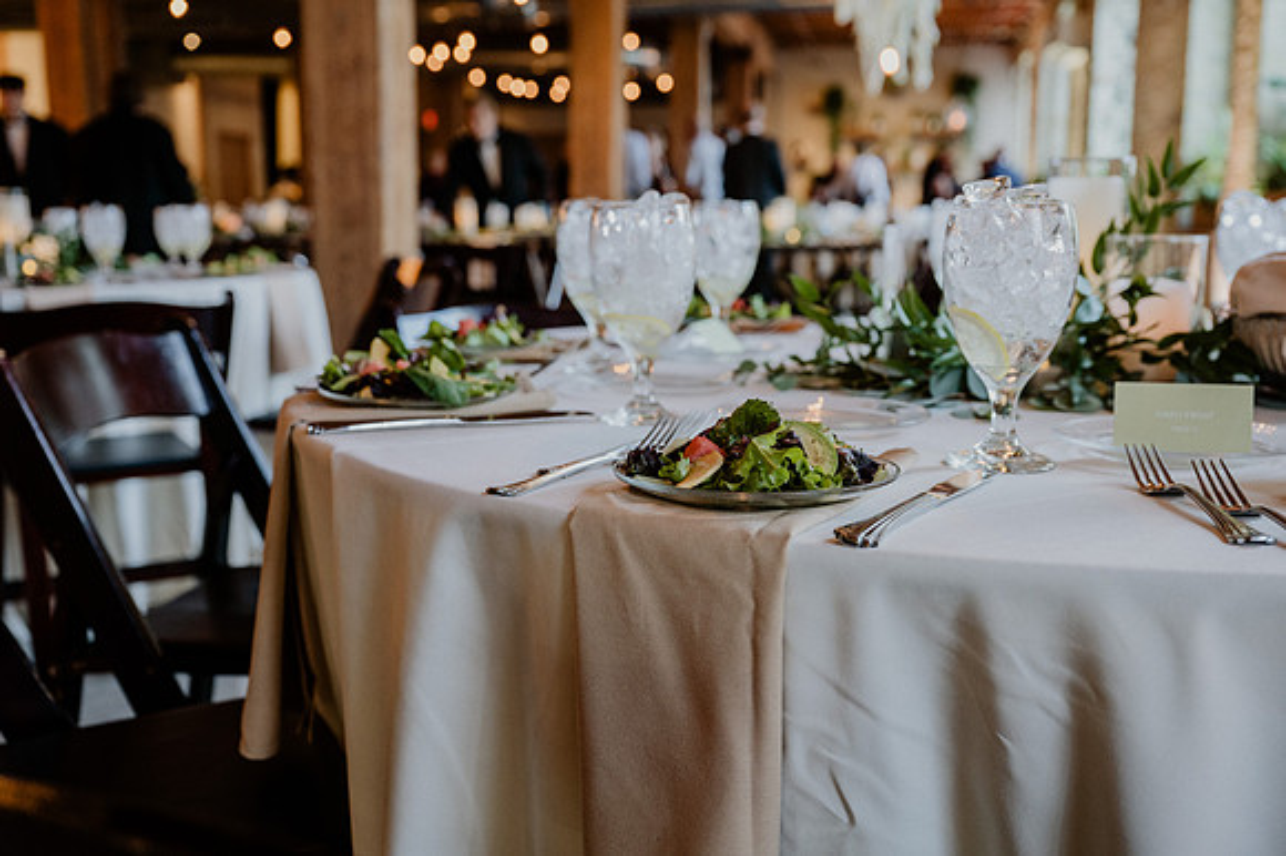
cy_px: 428
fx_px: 1340
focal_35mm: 38
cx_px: 643
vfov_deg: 35.4
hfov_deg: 51.3
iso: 1600
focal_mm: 37
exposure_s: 1/100
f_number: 4
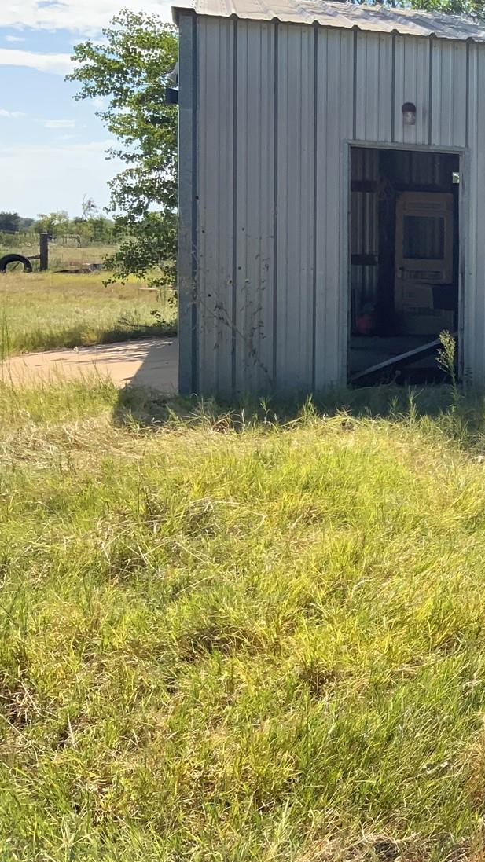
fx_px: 1349
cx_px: 780
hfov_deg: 17.7
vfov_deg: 35.3
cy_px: 327
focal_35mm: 59
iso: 16
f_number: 1.8
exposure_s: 1/898
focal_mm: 3
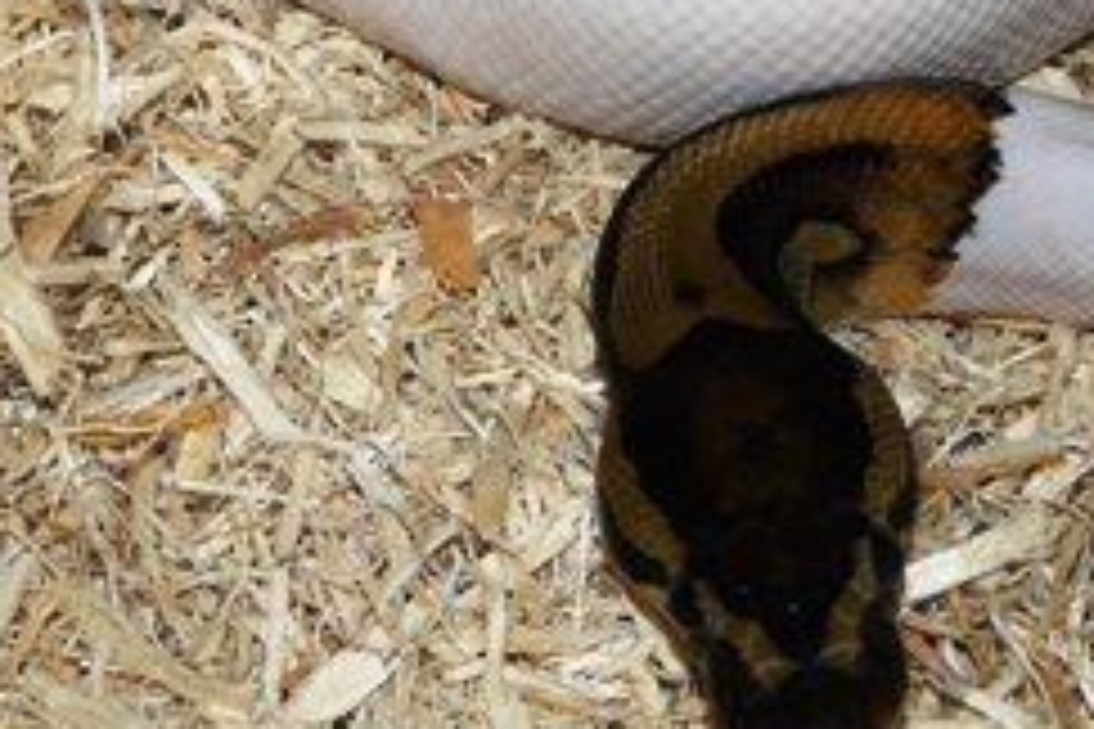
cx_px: 675
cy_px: 166
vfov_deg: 5.7
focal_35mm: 242
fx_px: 7354
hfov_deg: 8.5
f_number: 3.6
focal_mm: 20.6
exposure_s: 1/60
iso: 100
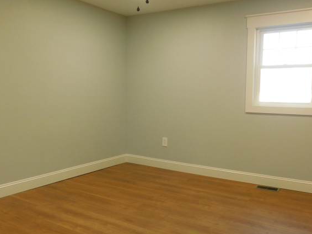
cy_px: 119
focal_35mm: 33
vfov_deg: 42.9
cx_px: 162
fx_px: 297
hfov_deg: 55.4
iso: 220
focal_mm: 4.9
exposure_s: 1/30
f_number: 3.2
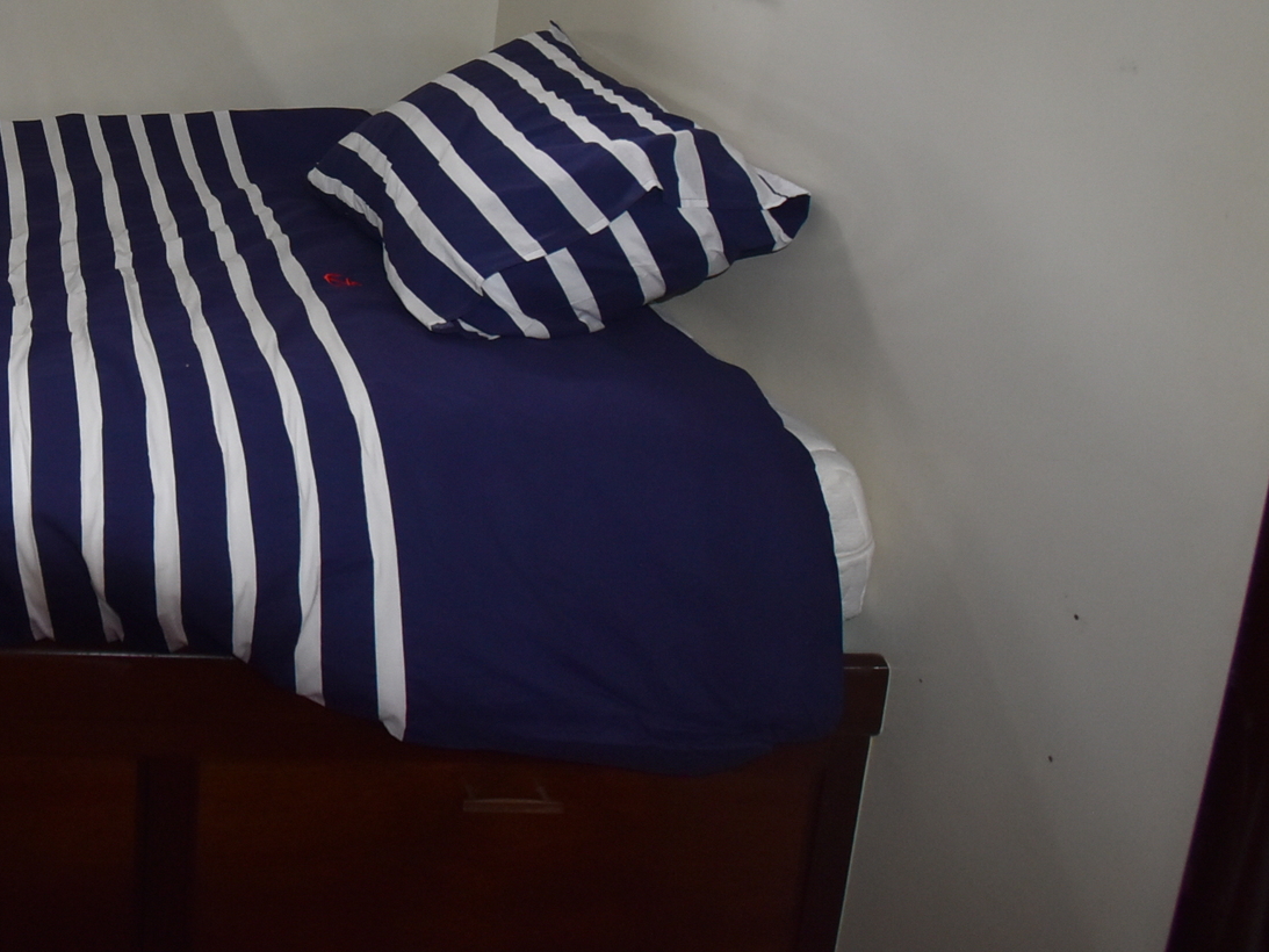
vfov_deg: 39.3
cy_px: 62
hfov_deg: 45.1
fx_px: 1210
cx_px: -50
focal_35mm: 33
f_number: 5
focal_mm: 10
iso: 800
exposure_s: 1/100
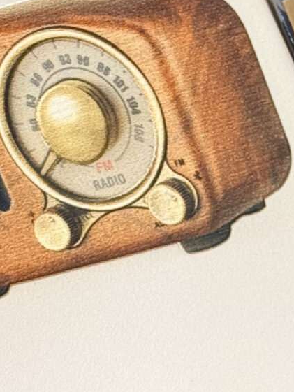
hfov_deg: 6.8
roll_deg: -7.1
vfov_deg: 8.9
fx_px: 2479
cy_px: -52
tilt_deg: -40.2
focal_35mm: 219
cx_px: 234
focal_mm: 6.76
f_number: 1.78
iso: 100
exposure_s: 1/50
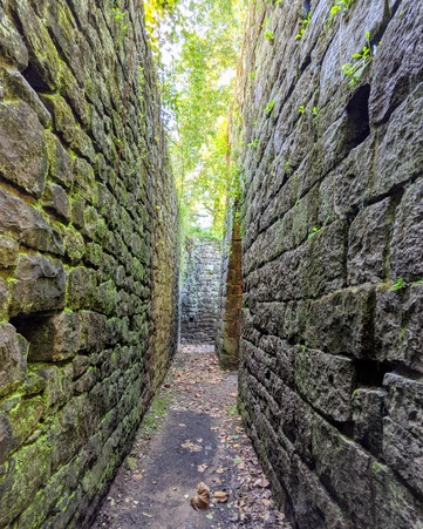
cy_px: 278
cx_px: 205
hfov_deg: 73.8
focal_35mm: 18
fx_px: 282
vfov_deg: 86.3
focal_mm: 2.22
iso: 61
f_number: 2.2
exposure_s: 1/23.8
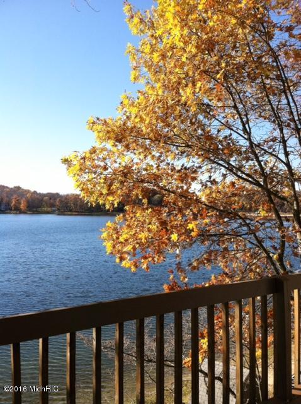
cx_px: 150
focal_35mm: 35
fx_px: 407
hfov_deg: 40.6
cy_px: 202
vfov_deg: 52.7
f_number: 2.8
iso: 80
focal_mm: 3.85
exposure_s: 1/682
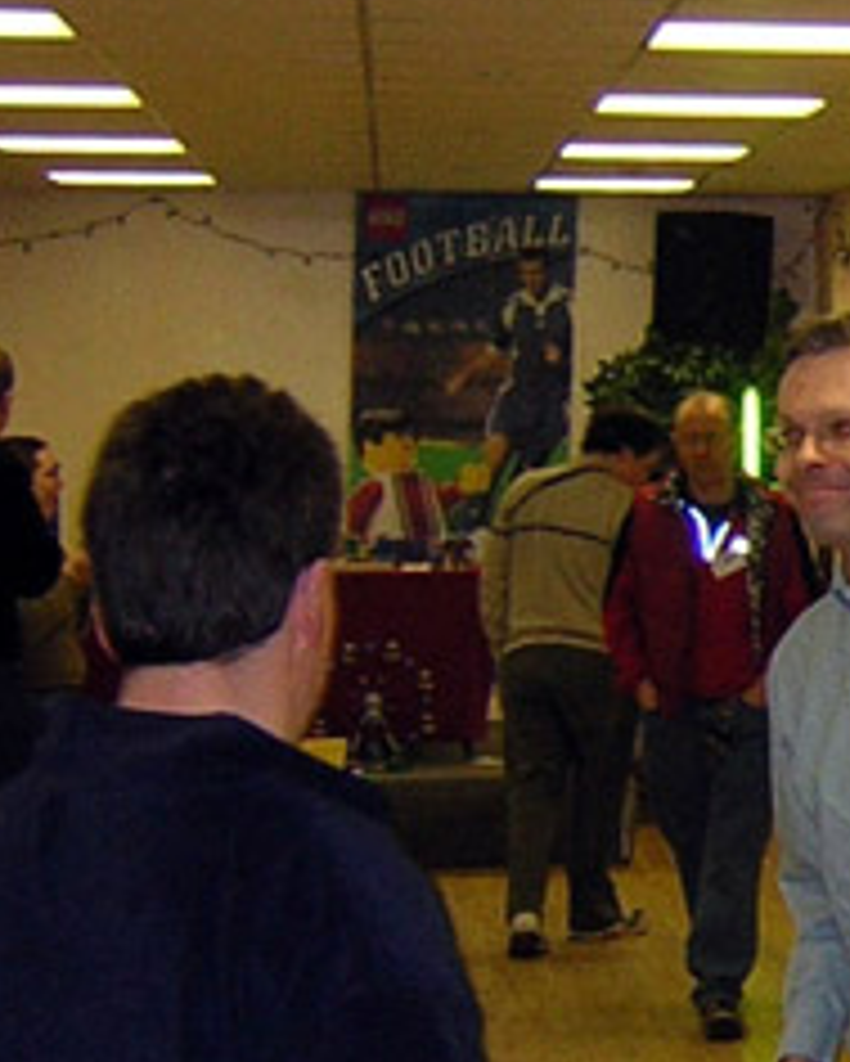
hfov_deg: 12.0
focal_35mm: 119
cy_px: 558
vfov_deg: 16.2
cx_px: 1498
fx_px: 3740
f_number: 2.6
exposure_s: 1/60.1
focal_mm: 4.7
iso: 239
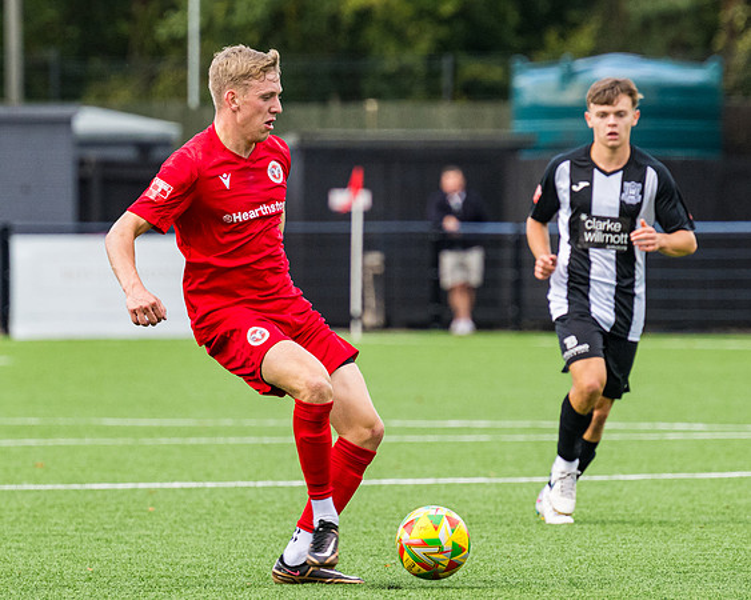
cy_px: 259
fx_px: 11089
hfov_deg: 3.9
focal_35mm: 499
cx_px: 216
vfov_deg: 3.1
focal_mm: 220
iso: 800
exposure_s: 1/1250
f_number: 4.5
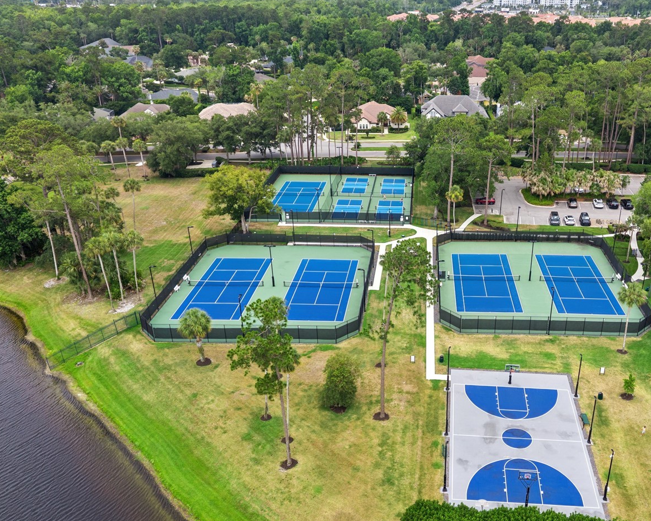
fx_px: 617
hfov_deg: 54.9
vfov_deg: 45.8
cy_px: 263
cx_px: 415
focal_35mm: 32
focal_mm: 8.7
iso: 100
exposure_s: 1/1250
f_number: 1.8
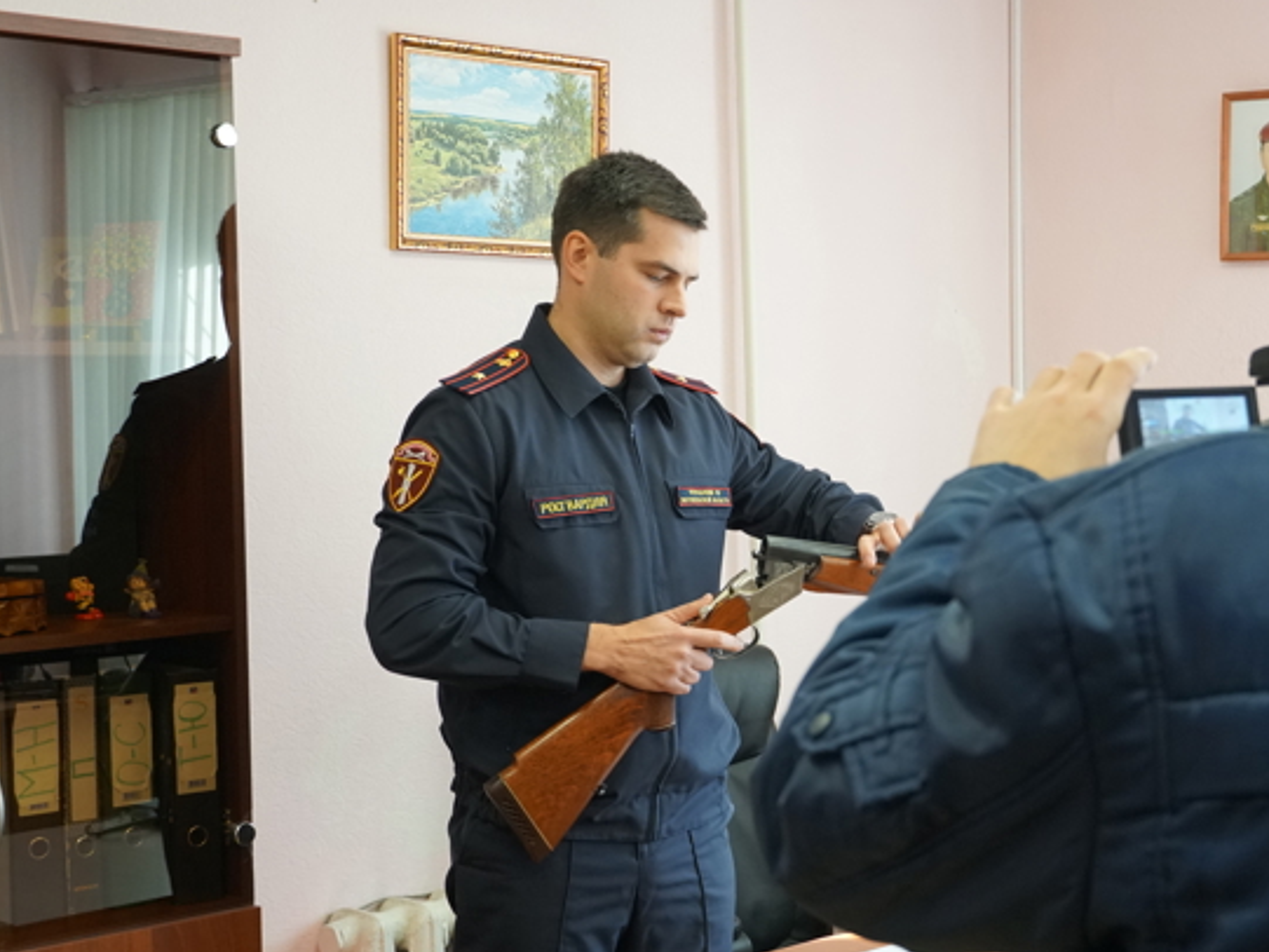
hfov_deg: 30.0
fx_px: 2347
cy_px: 532
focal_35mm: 64
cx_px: 856
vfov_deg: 22.9
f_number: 4.5
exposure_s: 1/160
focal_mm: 32
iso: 1250
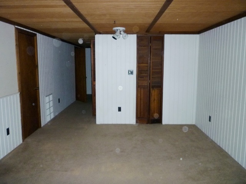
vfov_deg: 48.2
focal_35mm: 29
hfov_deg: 61.7
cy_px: 92
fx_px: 206
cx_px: 123
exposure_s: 1/125
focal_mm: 5.2
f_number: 3.3
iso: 320
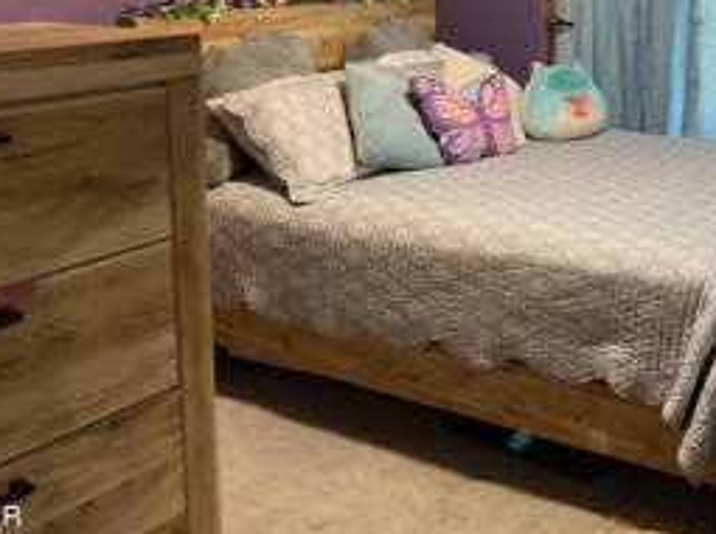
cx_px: 525
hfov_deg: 38.1
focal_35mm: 49
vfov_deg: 28.4
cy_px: 55
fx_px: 1011
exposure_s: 1/60
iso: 400
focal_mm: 4.25
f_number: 1.8
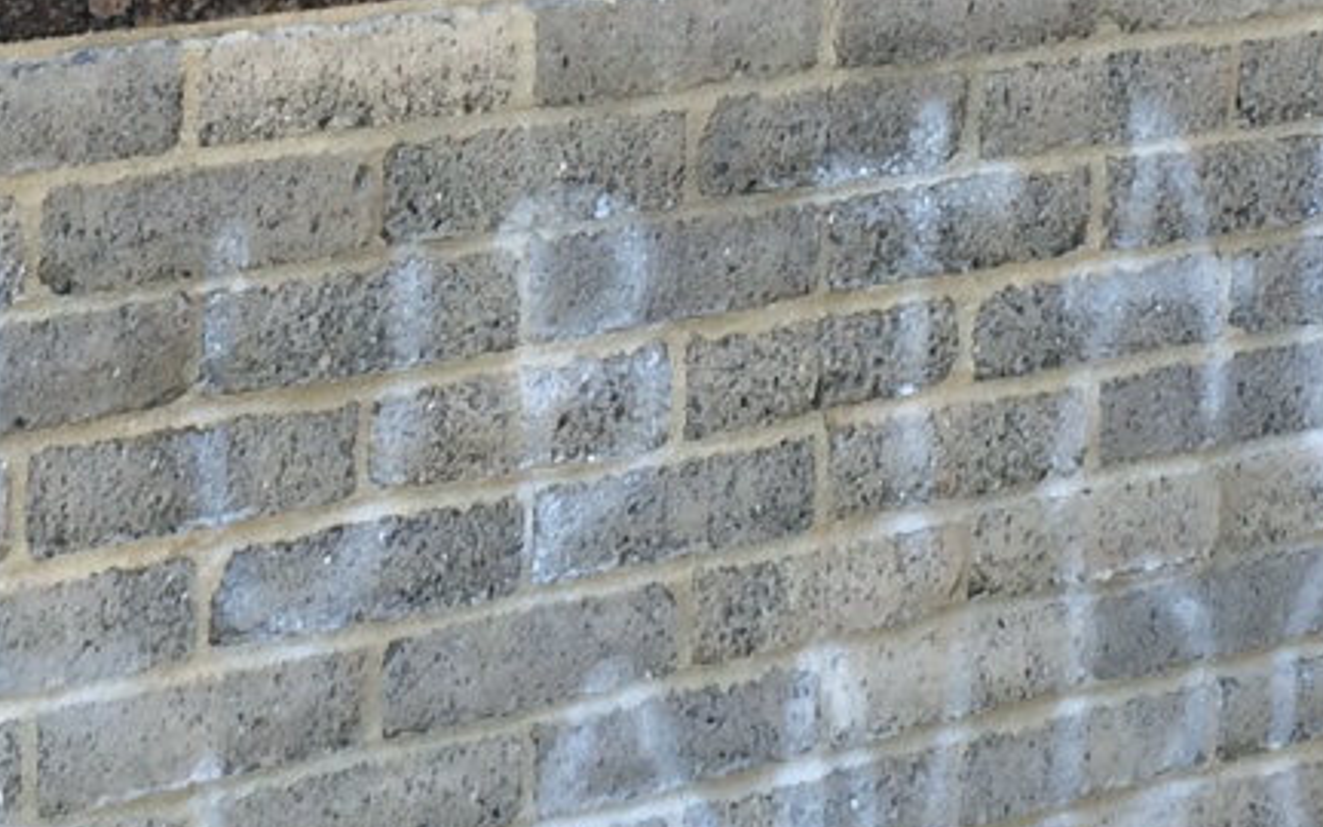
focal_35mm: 116
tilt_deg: -5.5
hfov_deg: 17.8
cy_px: -168
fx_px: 4183
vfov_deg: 11.1
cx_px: 236
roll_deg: +0.1
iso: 32
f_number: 2.2
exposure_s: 1/127
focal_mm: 4.15
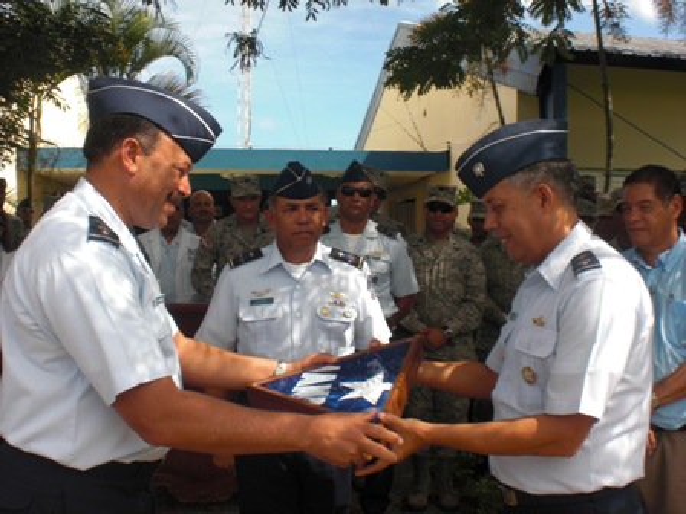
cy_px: 257
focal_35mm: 38
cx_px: 343
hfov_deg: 49.0
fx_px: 753
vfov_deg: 37.7
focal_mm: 6.3
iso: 64
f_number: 5.6
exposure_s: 1/200
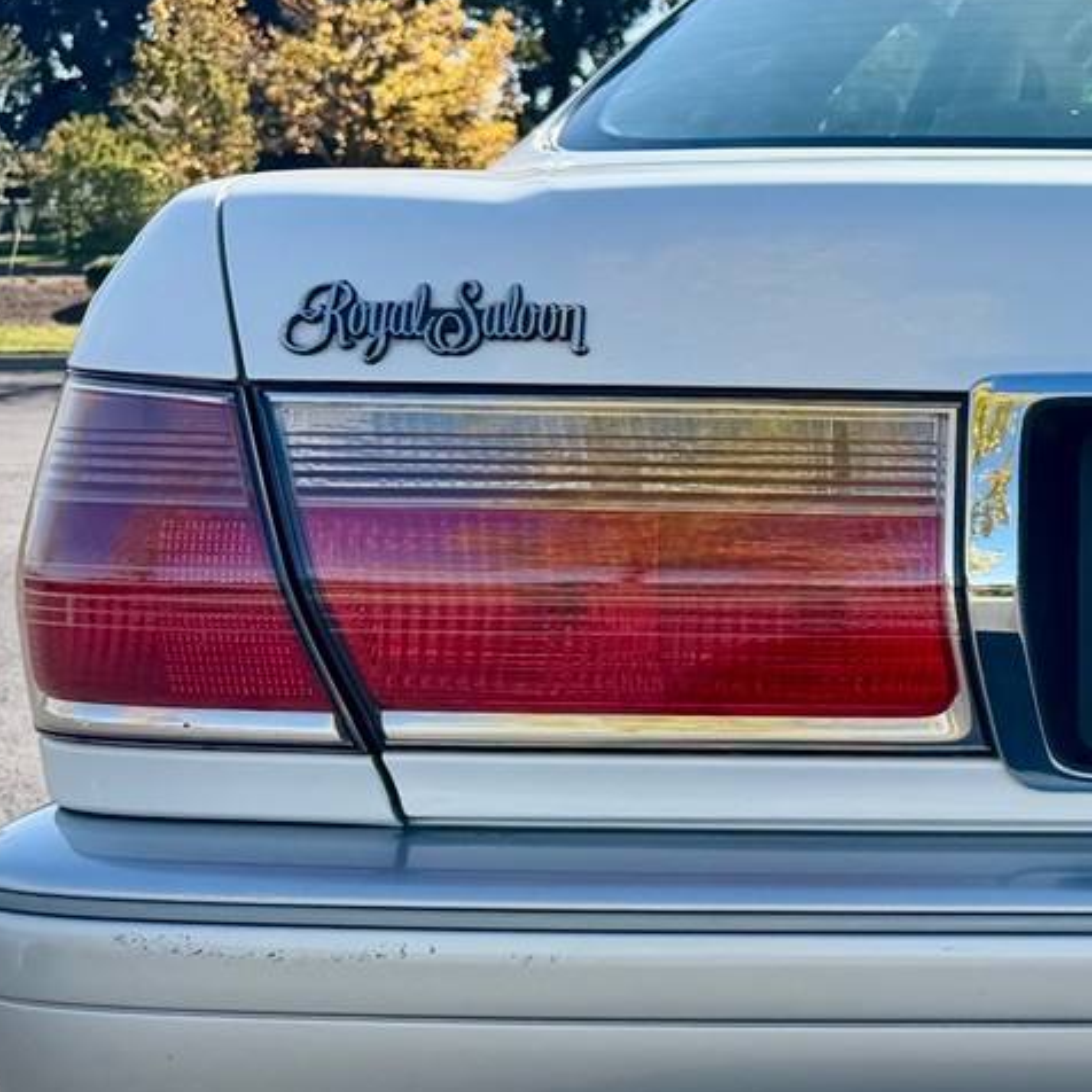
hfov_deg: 26.3
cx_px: 1358
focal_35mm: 57
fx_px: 2034
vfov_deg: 30.0
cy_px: 629
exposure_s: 1/4167
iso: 80
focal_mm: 6.76
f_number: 1.78
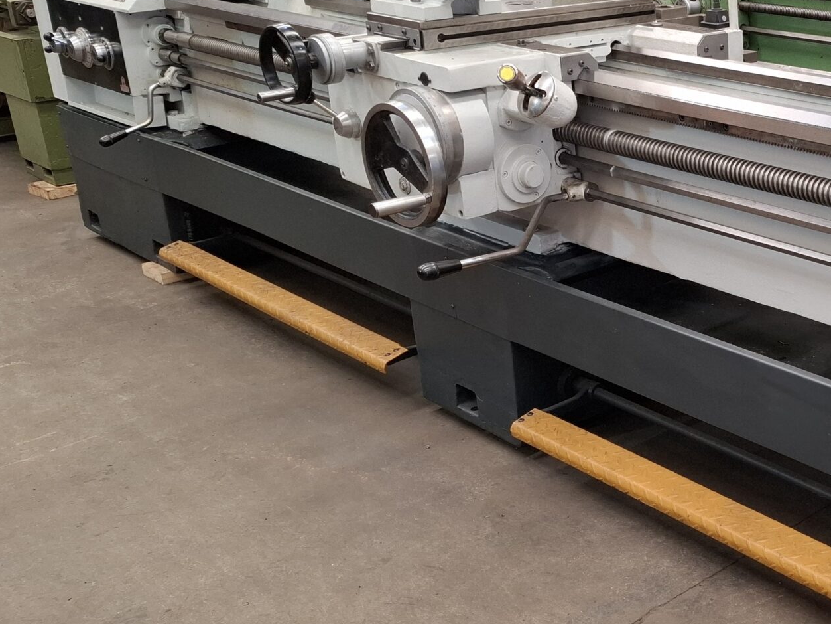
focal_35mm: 47
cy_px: 287
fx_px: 1128
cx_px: 826
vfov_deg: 30.9
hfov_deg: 36.5
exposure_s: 1/120
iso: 160
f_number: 1.8
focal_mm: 5.54
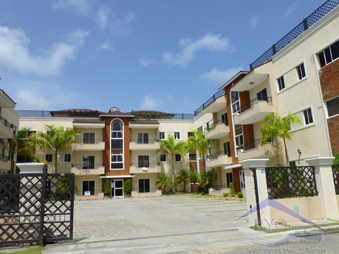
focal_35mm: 25
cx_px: 170
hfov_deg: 69.4
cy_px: 127
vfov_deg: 54.9
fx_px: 245
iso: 100
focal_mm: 4.3
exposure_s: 1/1300
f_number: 4
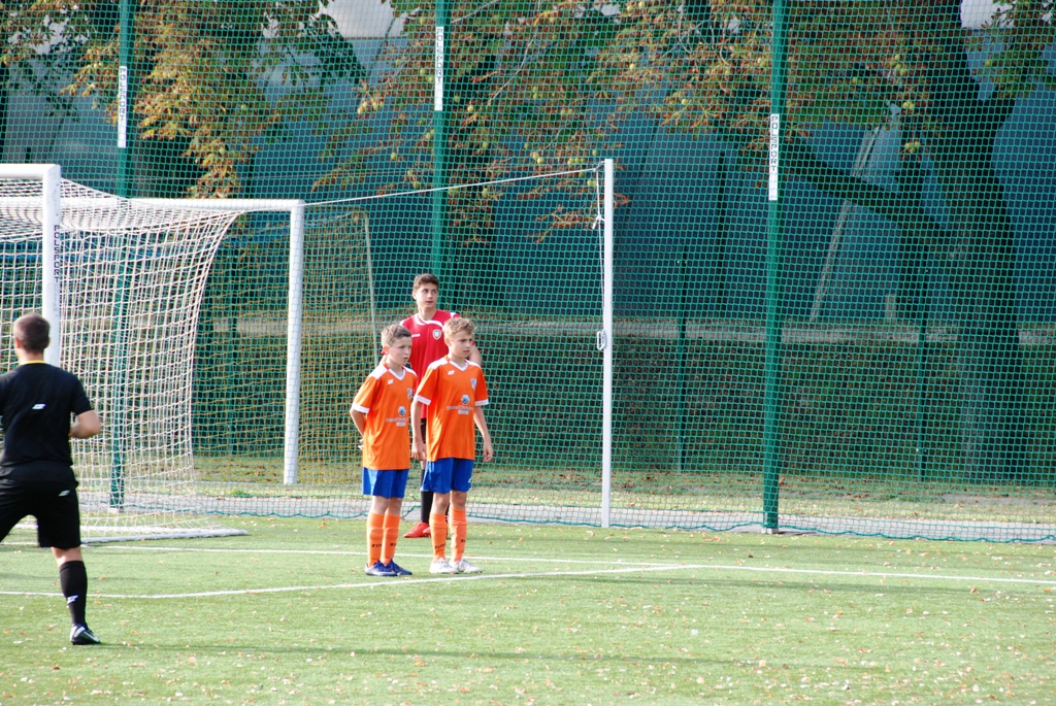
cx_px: 528
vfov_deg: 4.6
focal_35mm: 300
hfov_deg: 6.9
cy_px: 353
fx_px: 8809
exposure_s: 1/100
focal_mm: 200
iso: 400
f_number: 5.6
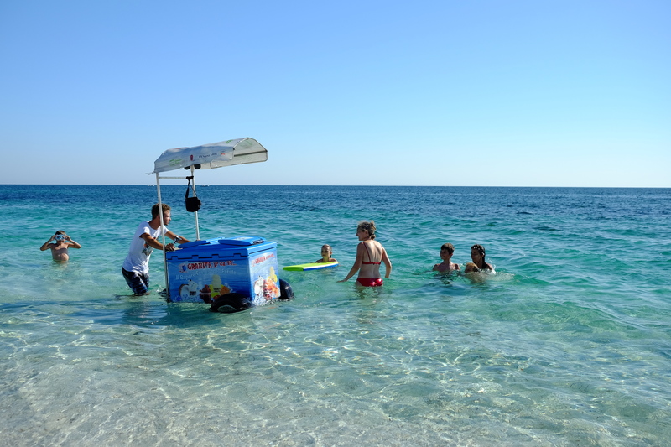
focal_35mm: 35
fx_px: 652
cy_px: 224
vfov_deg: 37.8
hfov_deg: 54.4
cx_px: 336
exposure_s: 1/850
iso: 200
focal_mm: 23
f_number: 4
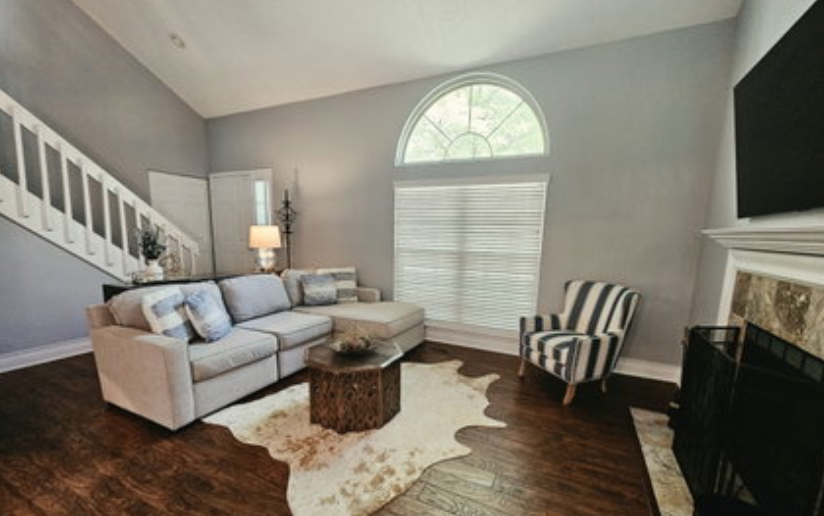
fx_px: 315
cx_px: 417
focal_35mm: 14
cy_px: 288
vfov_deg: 78.4
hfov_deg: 105.3
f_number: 2.2
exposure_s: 1/40
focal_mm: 2.2
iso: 400
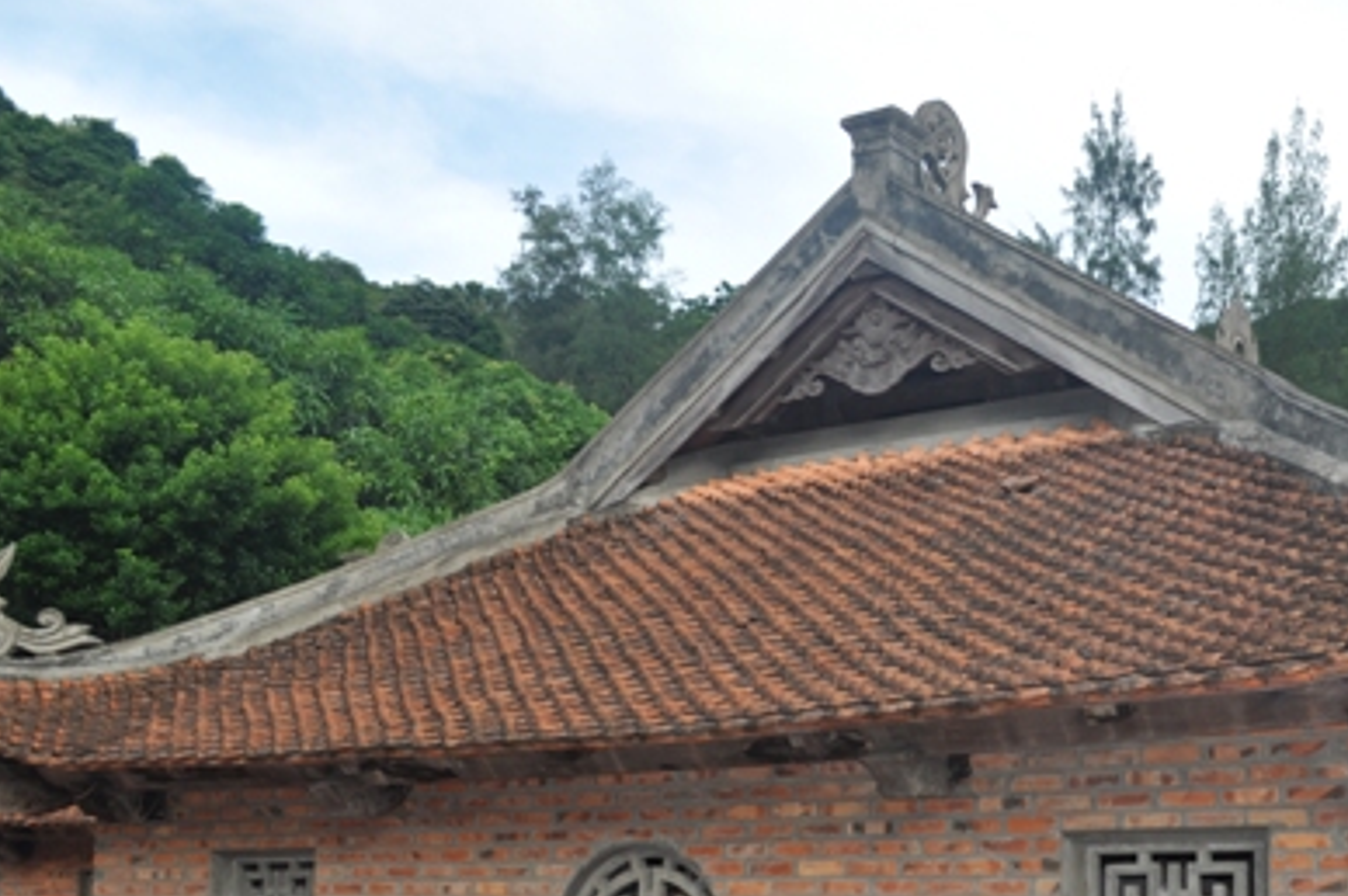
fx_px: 1684
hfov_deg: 42.4
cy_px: 726
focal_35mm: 45
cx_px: 992
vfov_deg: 29.1
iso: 200
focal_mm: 18
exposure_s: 1/200
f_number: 5.6
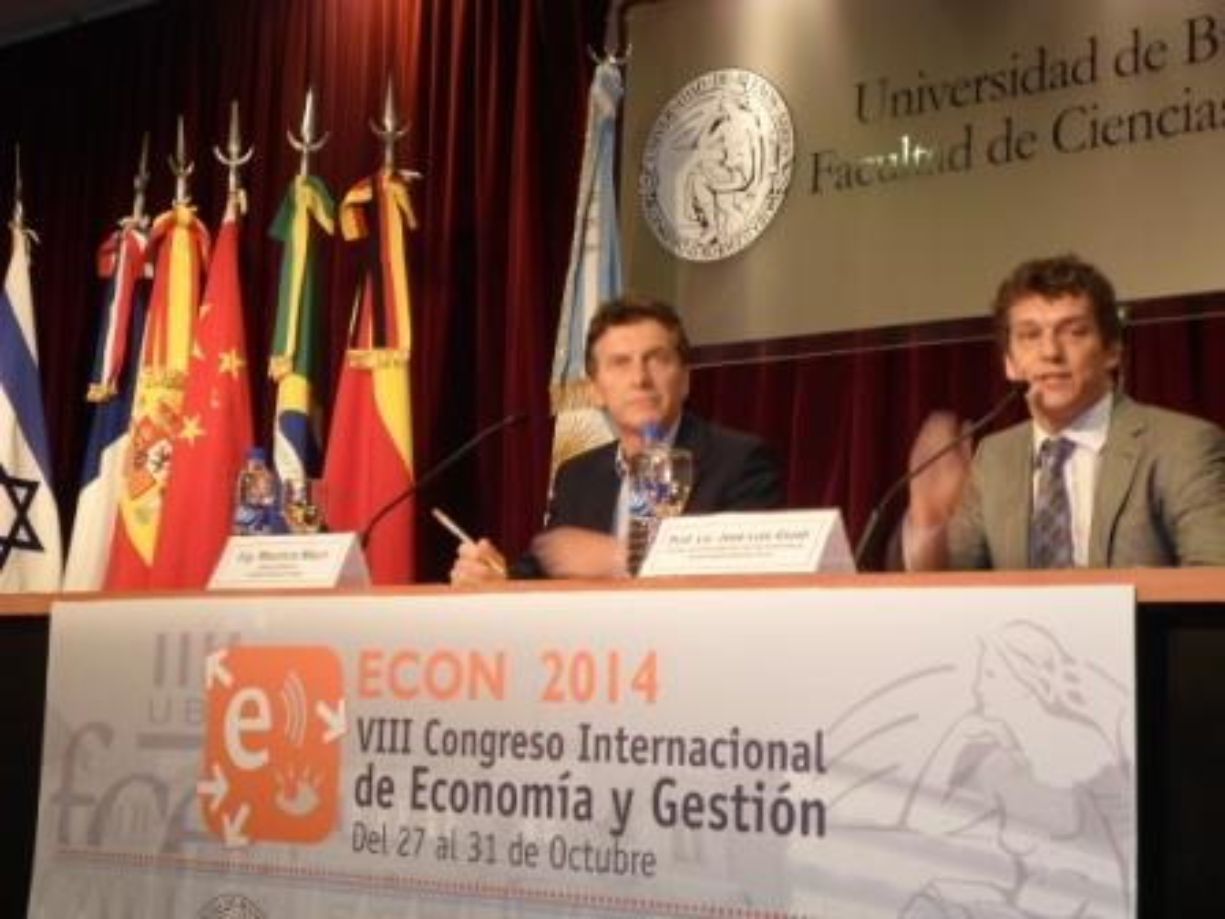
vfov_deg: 21.9
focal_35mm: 67
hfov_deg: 29.0
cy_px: 460
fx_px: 2371
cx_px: 612
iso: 160
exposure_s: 1/8
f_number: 4.1
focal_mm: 12
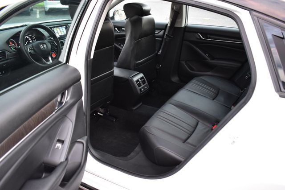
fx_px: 249
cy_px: 95
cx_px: 142
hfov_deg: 59.5
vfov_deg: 41.7
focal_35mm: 32
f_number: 4
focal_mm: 21
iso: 1600
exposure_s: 1/15
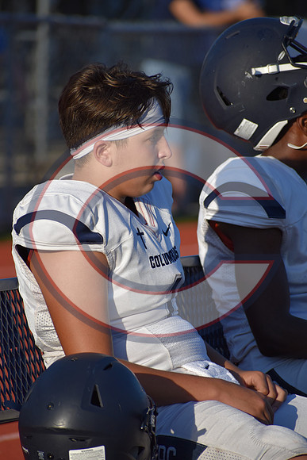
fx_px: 5752
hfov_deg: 3.1
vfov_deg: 4.6
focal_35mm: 450
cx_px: 154
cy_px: 230
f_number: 6.3
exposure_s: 1/1600
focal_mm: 300
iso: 400
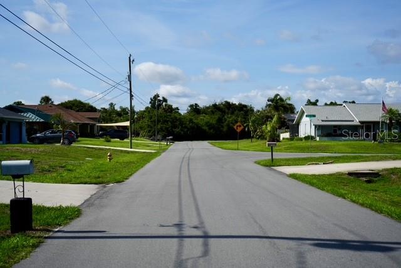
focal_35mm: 45
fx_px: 502
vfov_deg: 29.9
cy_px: 134
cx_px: 200
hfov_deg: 43.6
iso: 100
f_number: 5
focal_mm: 45
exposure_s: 1/1000
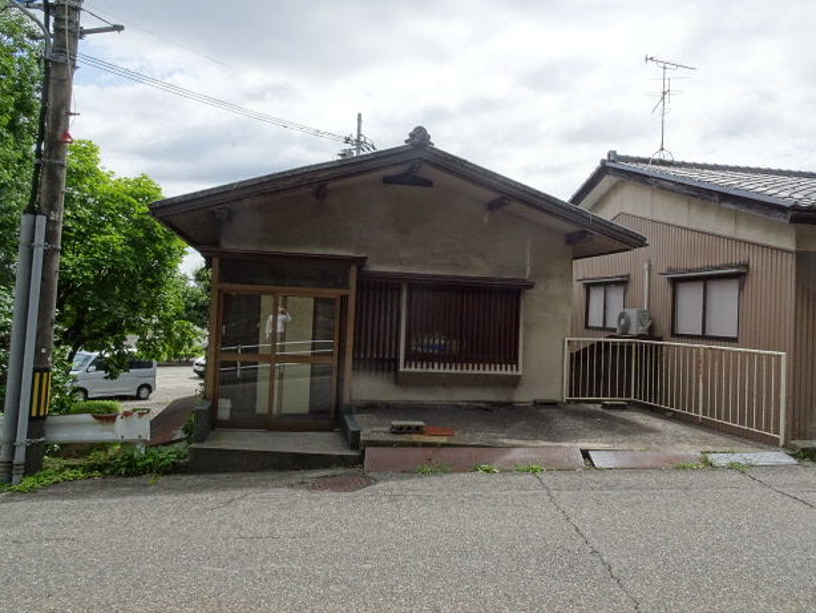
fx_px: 590
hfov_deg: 69.3
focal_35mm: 25
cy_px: 299
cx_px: 393
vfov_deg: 54.9
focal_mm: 4.1
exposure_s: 1/400
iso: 80
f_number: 4
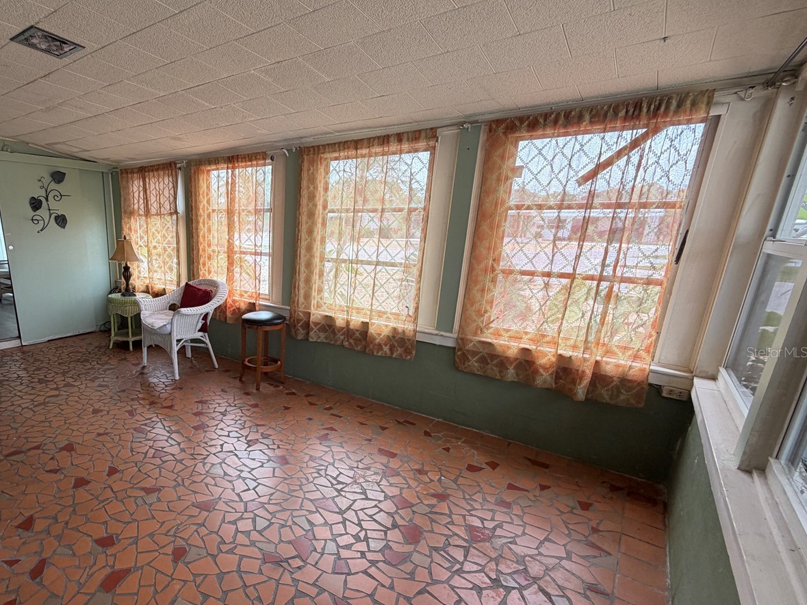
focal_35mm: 19
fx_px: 443
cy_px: 352
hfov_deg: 81.6
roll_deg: +0.0
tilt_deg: -15.6
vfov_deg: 68.2
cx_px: 264
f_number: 2.2
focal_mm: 2.22
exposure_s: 1/121
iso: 64
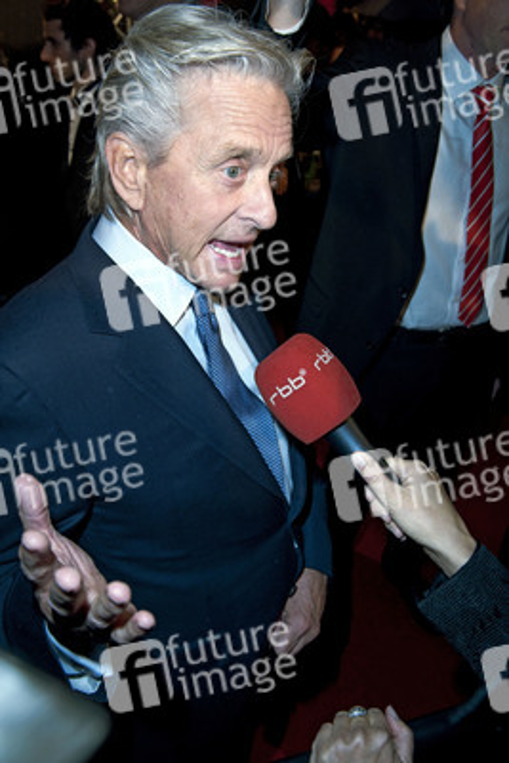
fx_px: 614
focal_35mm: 29
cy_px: 382
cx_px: 254
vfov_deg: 63.6
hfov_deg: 45.0
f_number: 6.3
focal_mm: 29
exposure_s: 1/250
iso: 1250
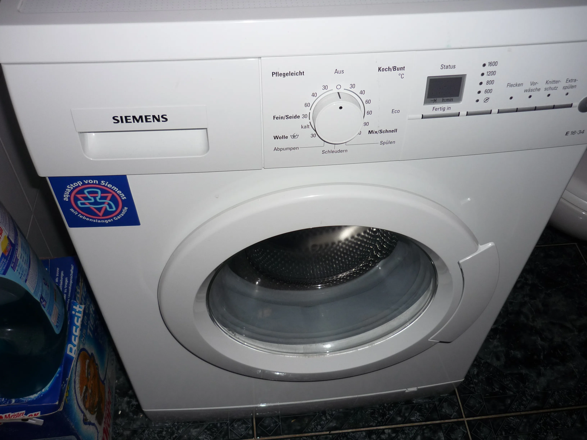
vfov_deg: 42.9
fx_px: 560
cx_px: 294
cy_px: 220
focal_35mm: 33
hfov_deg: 55.4
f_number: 2.8
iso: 100
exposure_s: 1/30
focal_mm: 5.5
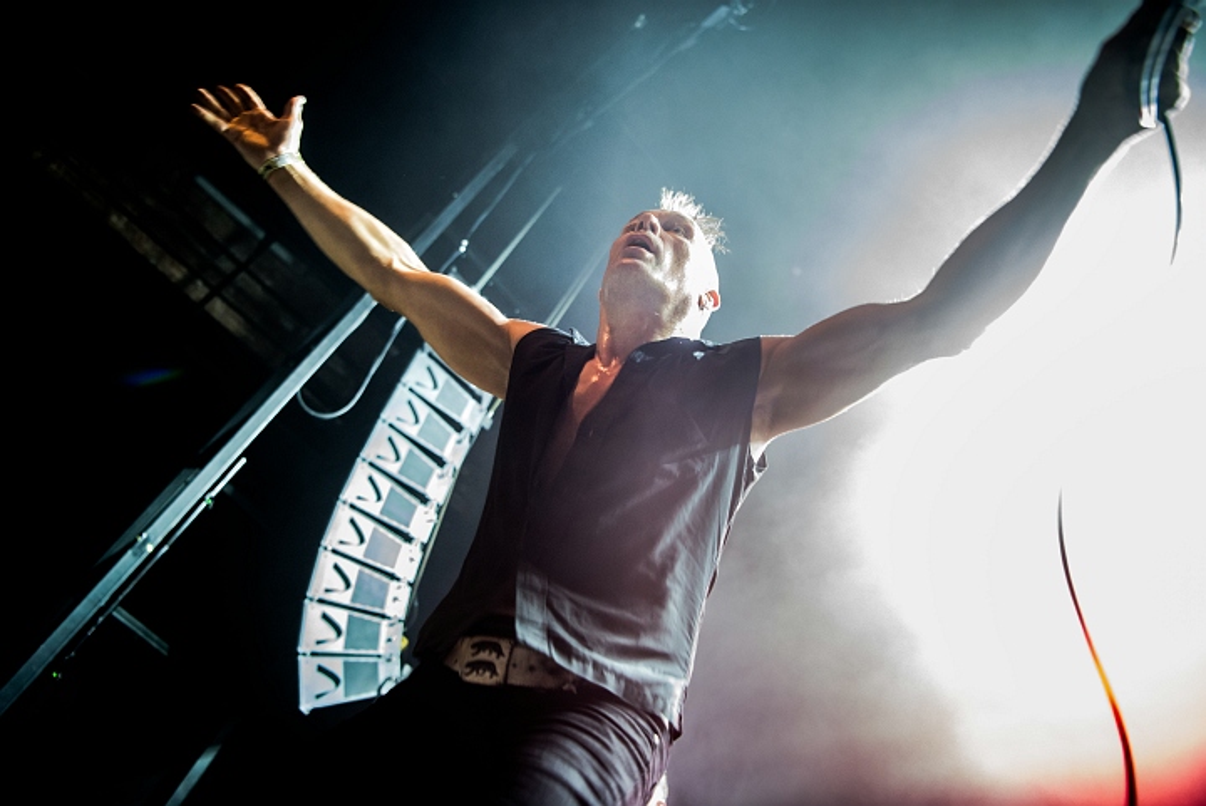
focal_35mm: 29
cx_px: 603
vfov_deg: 45.0
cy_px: 403
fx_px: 972
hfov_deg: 63.6
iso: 4000
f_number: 2.8
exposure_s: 1/80
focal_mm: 29
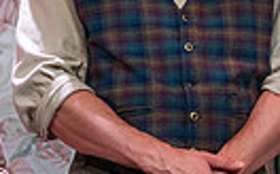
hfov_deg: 5.2
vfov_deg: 3.2
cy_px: 36
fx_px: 3070
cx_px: 204
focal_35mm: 403
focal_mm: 70
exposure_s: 1/180
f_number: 2.8
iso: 800
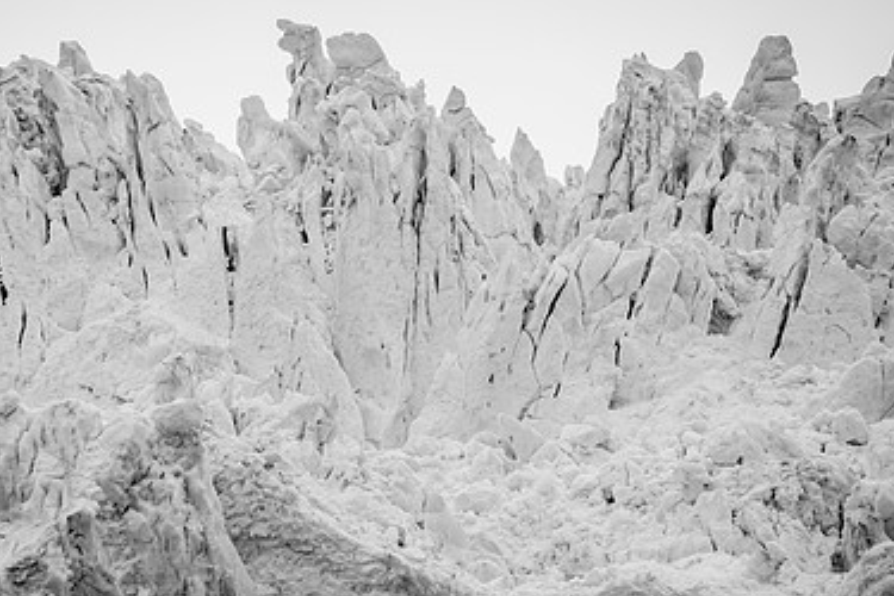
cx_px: 348
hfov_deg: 6.7
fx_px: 7673
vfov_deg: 4.4
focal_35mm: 309
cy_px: 356
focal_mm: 200
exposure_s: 1/2000
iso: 200
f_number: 6.3
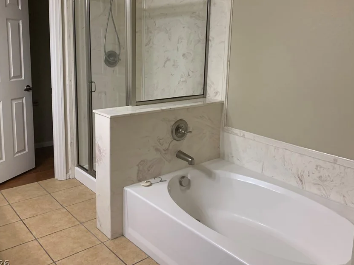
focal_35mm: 32
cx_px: 181
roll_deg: -1.2
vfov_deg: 44.0
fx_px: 327
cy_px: 107
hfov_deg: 56.8
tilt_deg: -8.9
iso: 125
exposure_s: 1/60
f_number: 1.8
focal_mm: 4.25
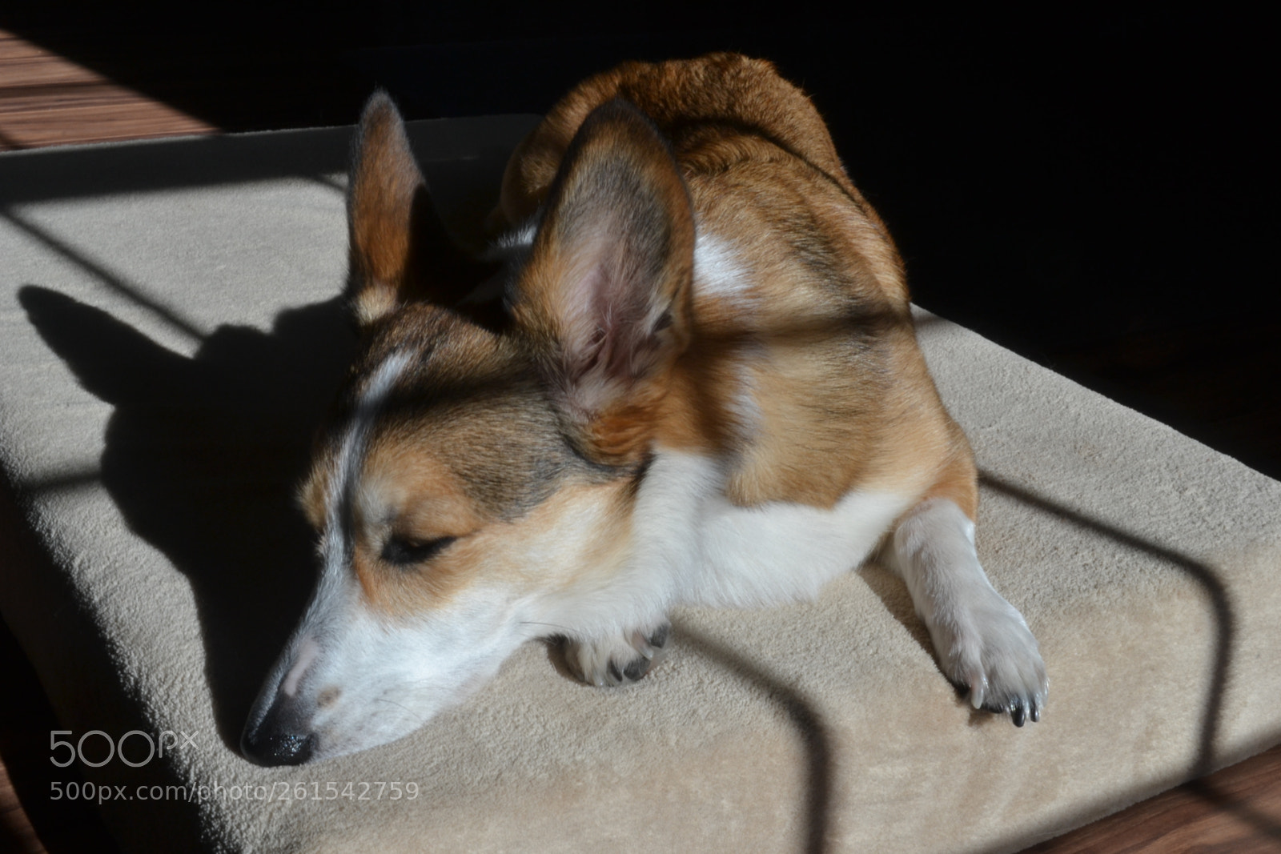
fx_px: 1708
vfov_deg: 28.1
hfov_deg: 41.1
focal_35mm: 48
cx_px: 640
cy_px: 427
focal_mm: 32
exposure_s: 1/10
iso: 200
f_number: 32
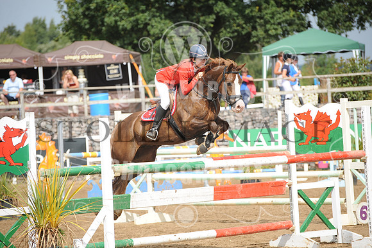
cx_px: 186
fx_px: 2014
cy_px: 124
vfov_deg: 7.0
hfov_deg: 10.6
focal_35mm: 195
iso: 320
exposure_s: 1/1250
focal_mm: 195
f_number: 5.6
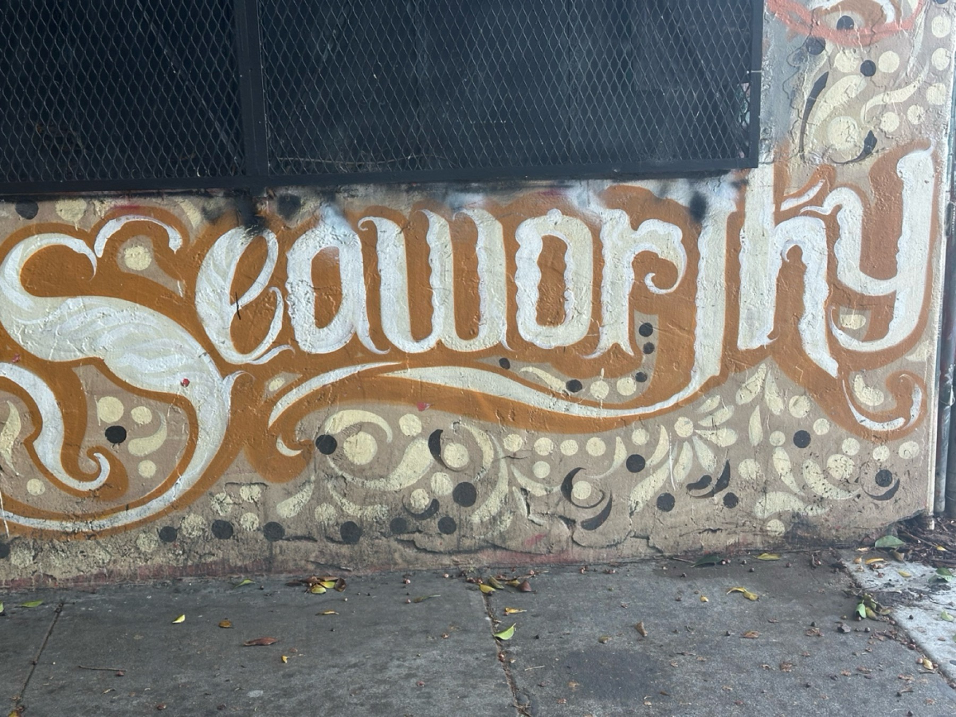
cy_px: 358
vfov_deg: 30.3
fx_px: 1326
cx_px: 478
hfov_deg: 39.7
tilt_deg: -13.4
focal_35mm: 48
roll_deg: +0.6
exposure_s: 1/121
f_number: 1.78
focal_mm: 6.86
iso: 64
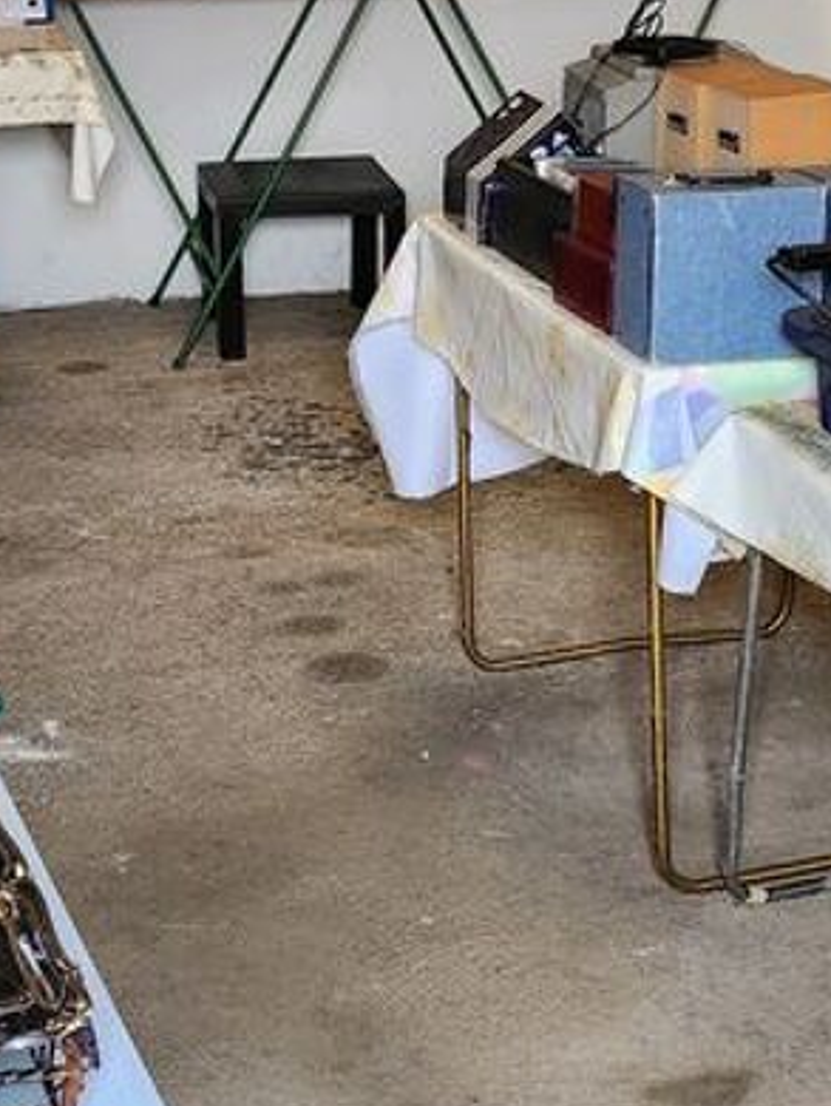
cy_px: 203
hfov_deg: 18.0
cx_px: 394
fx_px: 2622
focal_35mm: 82
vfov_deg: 23.4
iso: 320
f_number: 1.8
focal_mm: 5
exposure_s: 1/100
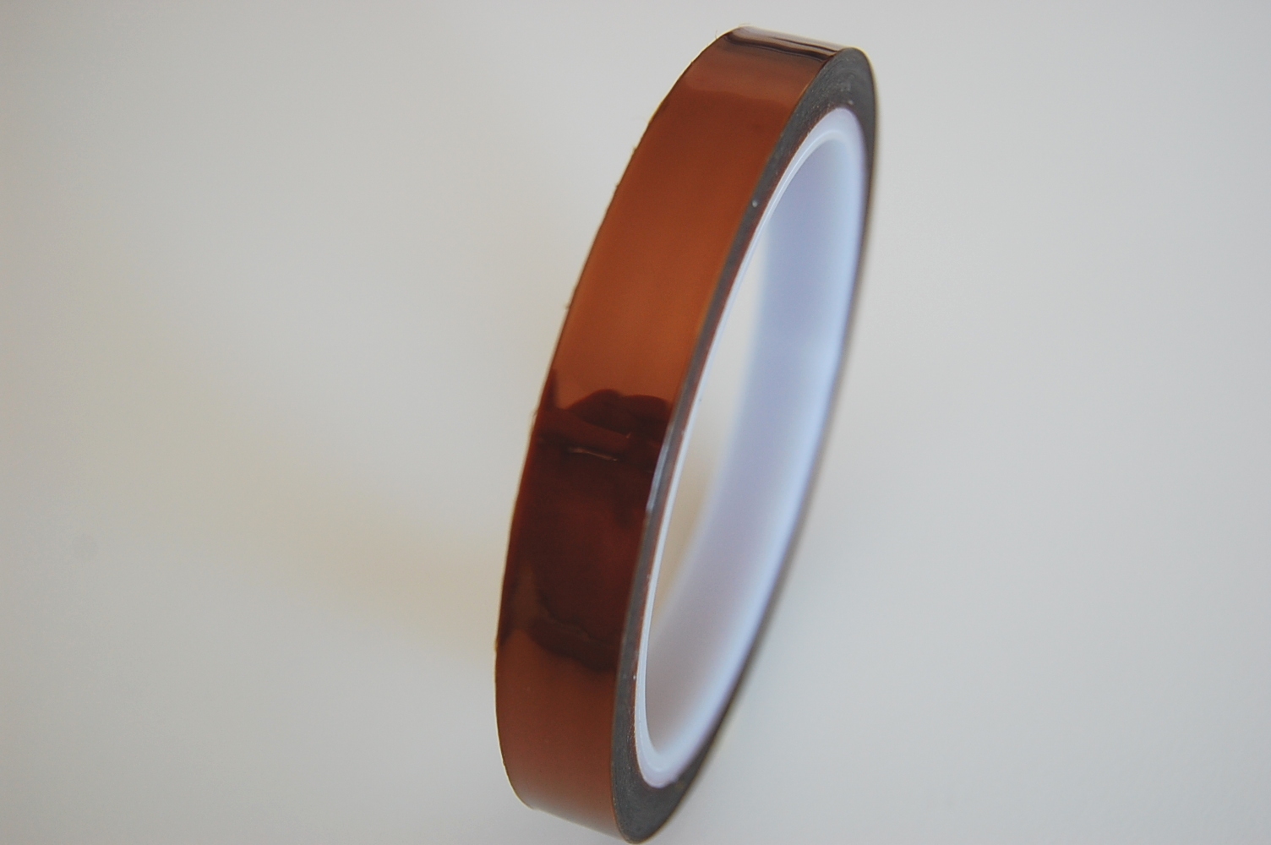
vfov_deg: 34.1
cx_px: 636
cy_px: 422
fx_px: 1376
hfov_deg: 49.6
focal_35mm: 39
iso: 400
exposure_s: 1/80
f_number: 4.2
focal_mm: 26
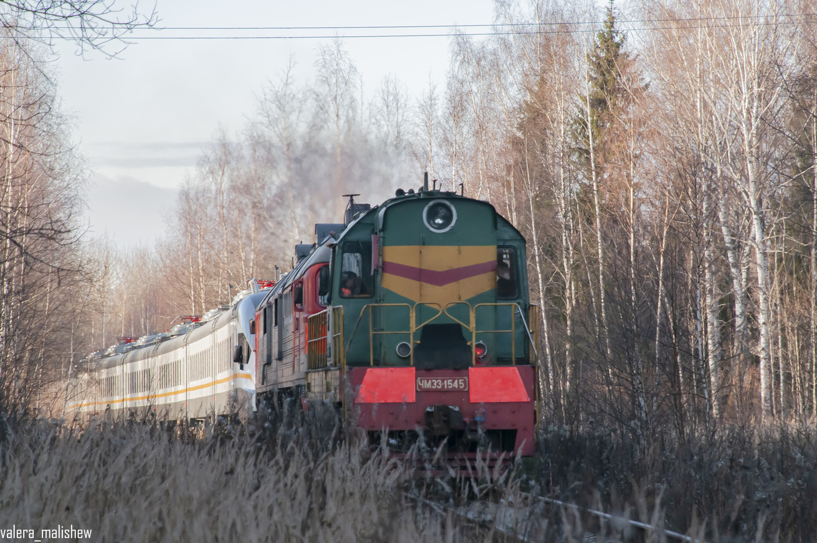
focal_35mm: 202
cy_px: 272
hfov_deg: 10.2
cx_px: 408
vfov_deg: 6.8
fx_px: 4590
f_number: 5.6
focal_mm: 135
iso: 400
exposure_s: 1/400
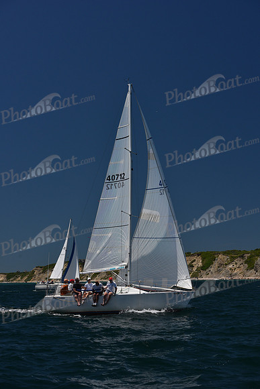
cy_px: 194
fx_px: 758
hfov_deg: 19.5
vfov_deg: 28.8
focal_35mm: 70
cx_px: 130
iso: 250
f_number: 8
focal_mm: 70
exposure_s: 1/800
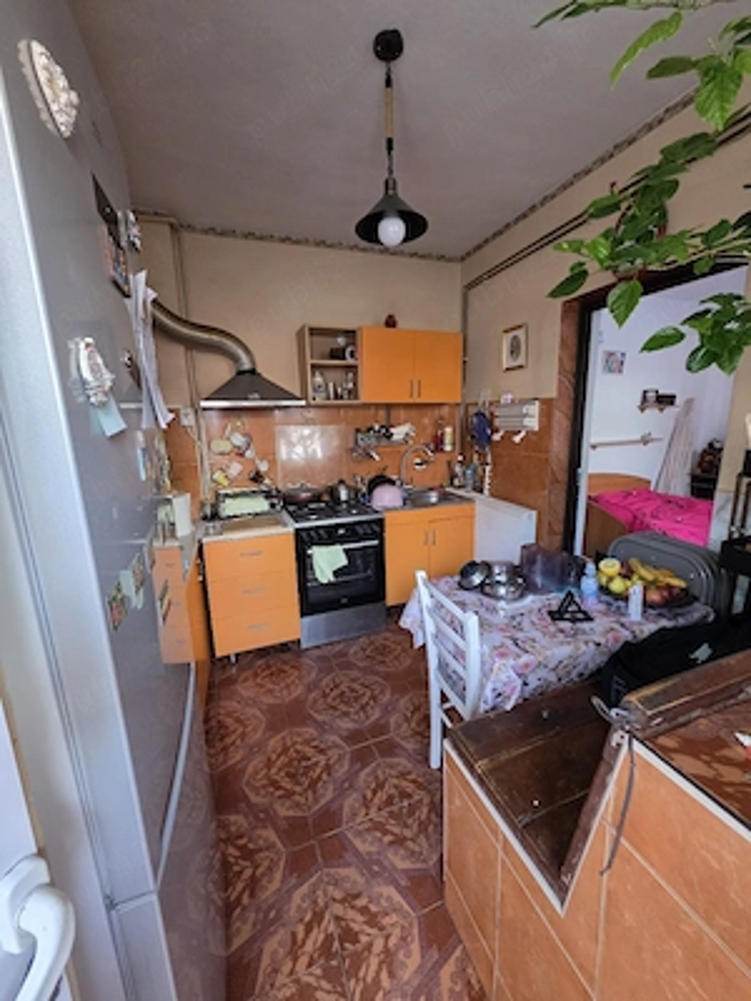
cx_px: 376
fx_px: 376
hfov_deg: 89.9
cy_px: 500
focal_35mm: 13
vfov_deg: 106.2
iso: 320
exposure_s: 1/50.3
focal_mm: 2.2
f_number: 1.9
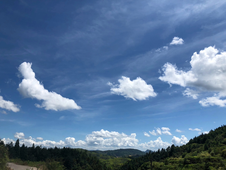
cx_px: 113
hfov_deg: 63.4
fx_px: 183
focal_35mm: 28
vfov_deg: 49.7
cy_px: 85
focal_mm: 4
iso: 20
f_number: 1.8
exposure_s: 1/4367
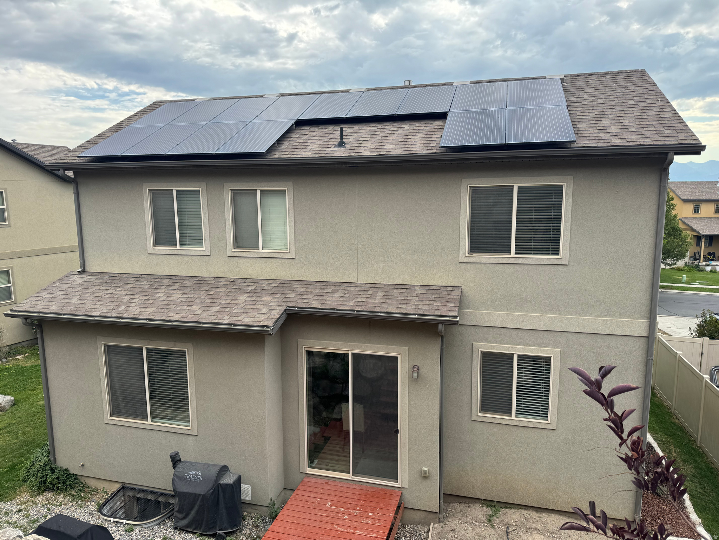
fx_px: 498
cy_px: 270
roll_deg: -0.2
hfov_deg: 71.6
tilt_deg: -9.7
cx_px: 360
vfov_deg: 56.8
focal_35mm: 24
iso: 80
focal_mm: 6.76
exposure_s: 1/1131
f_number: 1.78
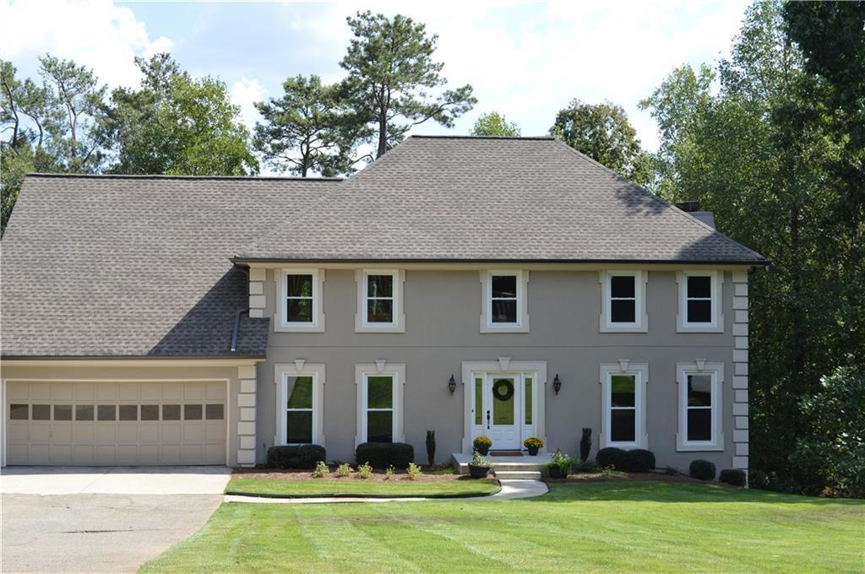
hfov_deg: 43.7
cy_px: 287
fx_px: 1080
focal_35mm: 45
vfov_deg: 29.8
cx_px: 432
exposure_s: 1/200
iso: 100
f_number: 7.1
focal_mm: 30
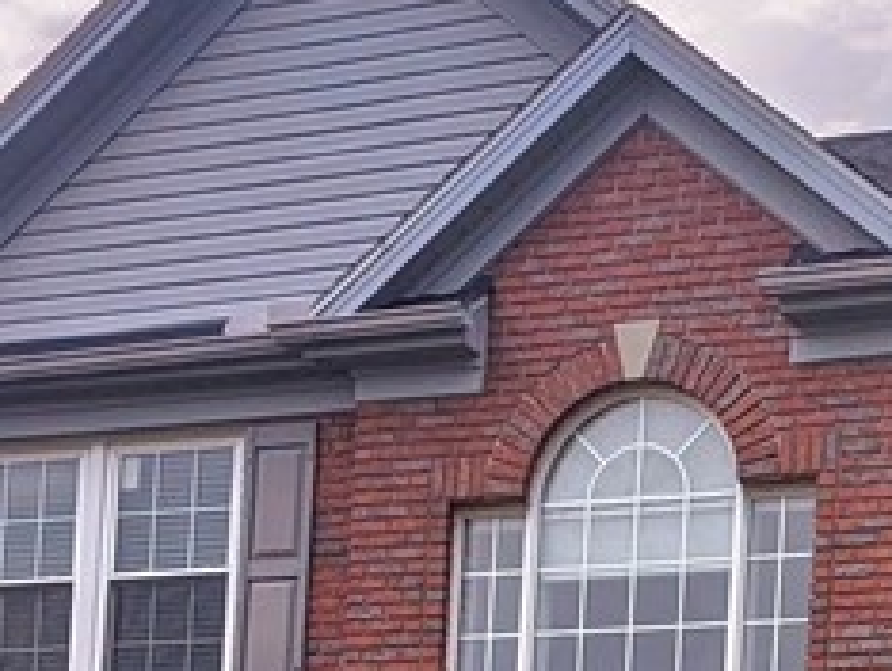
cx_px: 545
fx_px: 3044
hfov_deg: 16.7
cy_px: 1006
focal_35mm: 118
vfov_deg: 12.0
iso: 42
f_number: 1.8
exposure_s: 1/10000
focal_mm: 4.44
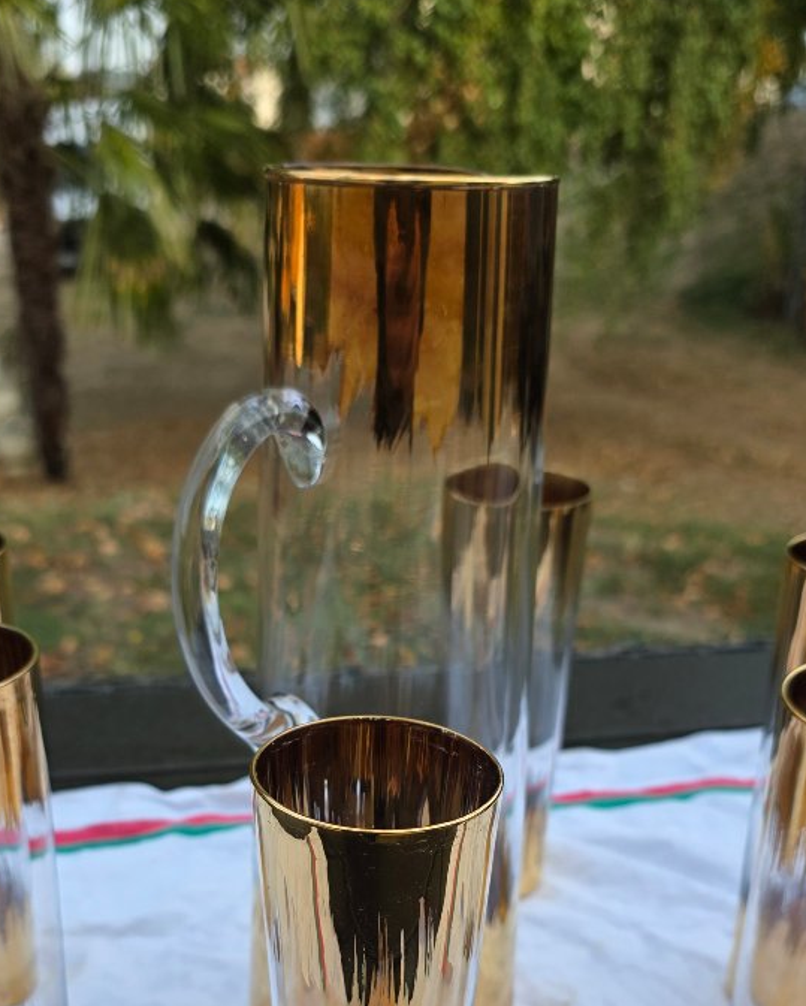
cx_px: 390
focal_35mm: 40
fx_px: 1192
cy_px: 783
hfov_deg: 37.4
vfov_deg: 43.9
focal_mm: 6.3
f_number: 1.7
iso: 25
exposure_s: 1/359
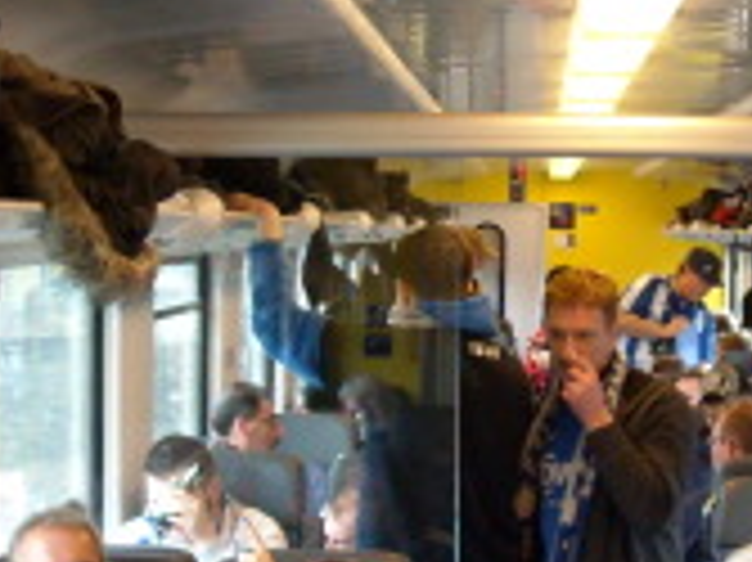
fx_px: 2279
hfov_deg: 18.7
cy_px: 281
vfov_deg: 14.1
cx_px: 527
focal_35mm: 105
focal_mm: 5.7
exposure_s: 1/60
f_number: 2.8
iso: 383
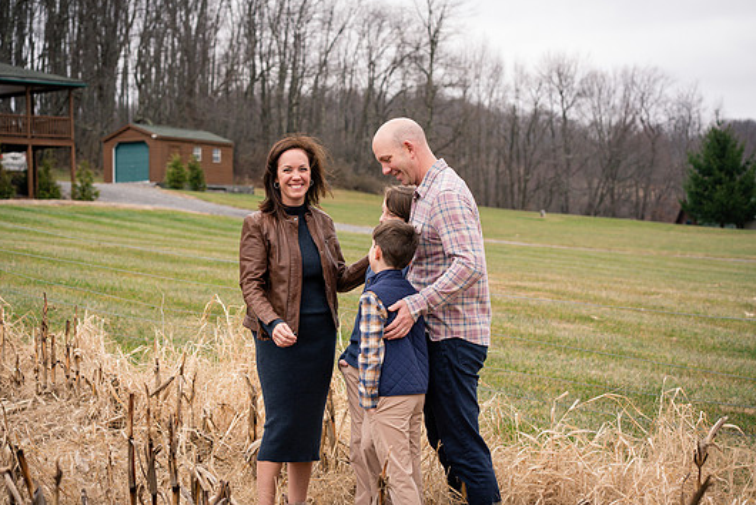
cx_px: 359
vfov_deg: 14.7
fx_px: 1954
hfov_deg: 21.9
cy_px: 248
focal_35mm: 93
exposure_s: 1/320
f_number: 5
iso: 320
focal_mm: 85
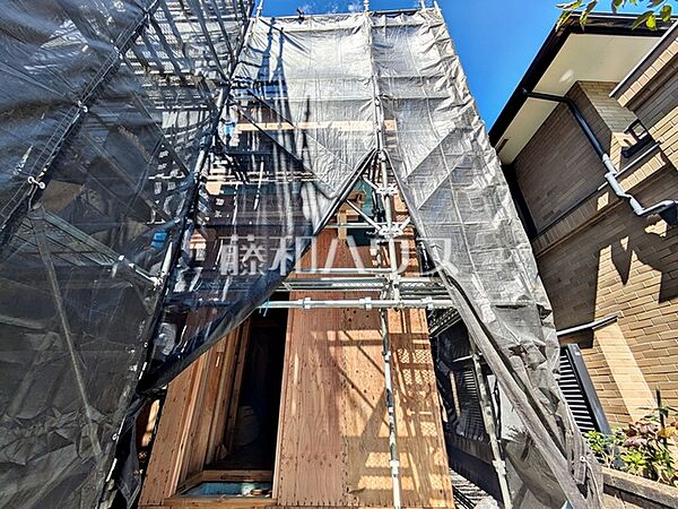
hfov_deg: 102.1
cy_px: 254
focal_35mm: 14
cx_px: 339
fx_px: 274
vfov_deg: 85.7
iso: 44
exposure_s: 1/1174
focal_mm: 1.83
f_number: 2.2
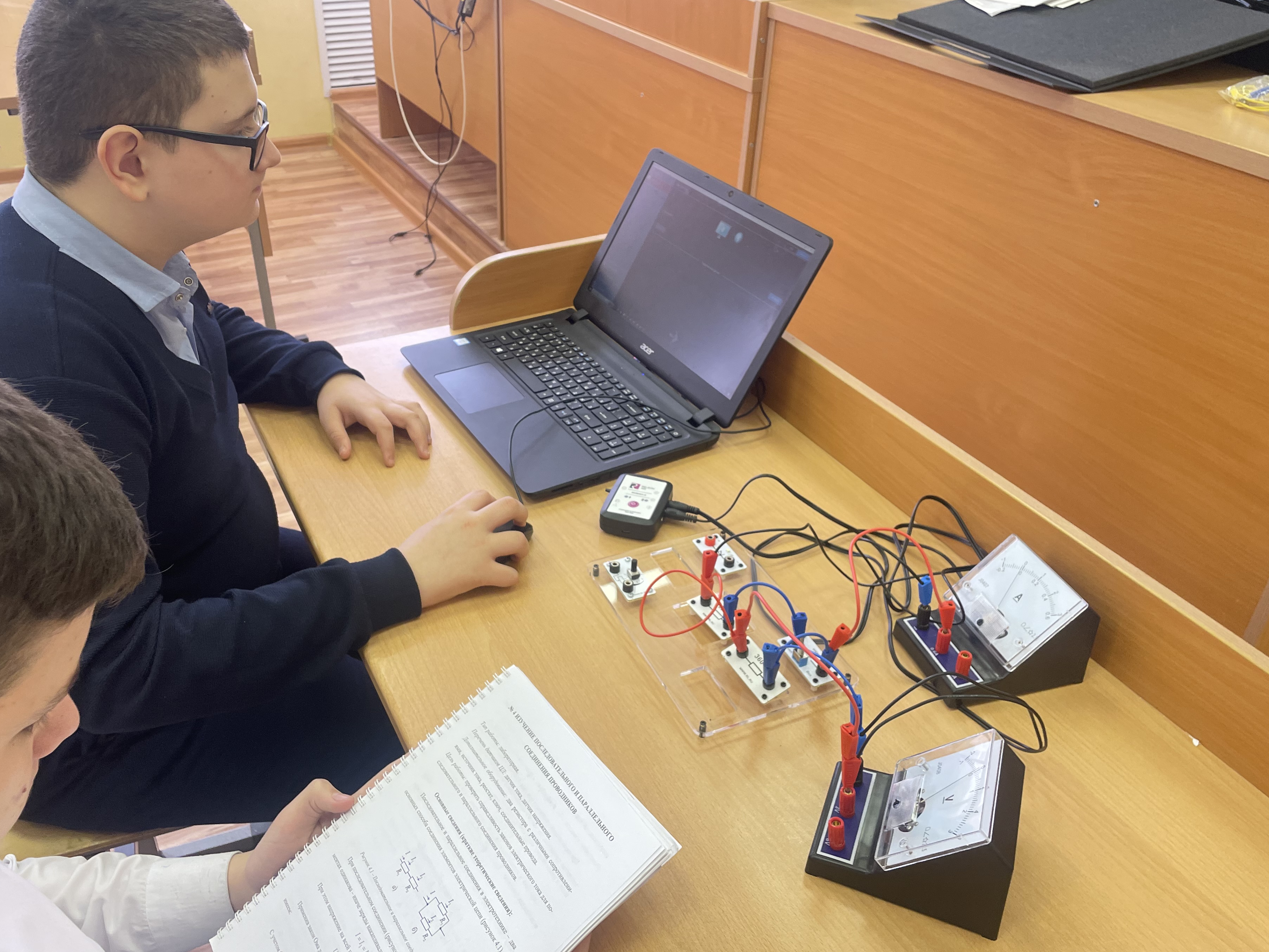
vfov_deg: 48.2
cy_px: 463
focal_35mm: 29
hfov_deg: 61.6
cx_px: 596
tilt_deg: -32.6
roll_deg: -2.3
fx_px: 1063
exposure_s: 1/100
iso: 80
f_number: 1.6
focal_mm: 4.2
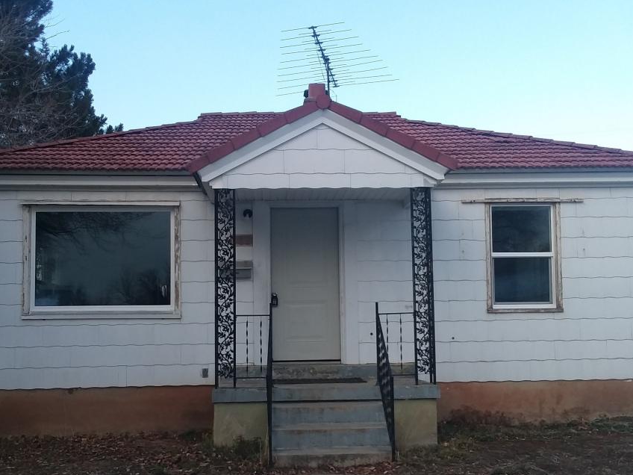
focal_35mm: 35
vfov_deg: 40.6
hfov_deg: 52.6
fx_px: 640
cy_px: 274
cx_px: 310
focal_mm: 2.47
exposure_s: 1/287
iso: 40
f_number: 1.9
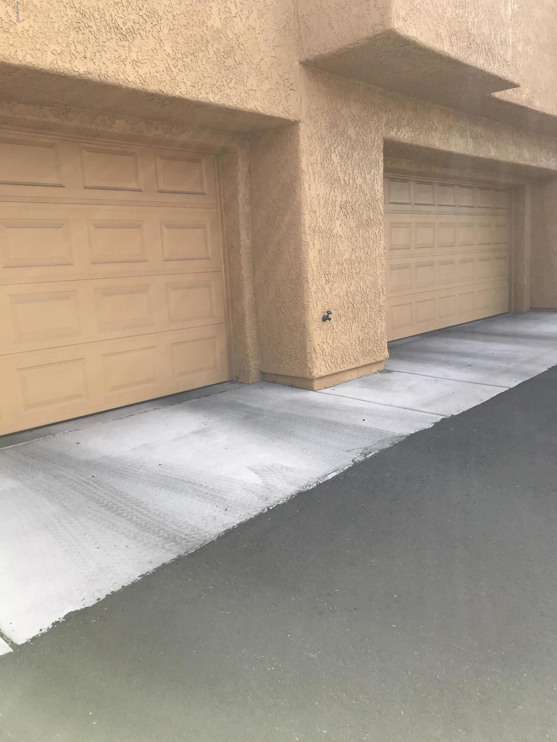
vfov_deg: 63.4
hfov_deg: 49.7
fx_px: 601
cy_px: 371
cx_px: 278
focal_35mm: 28
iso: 20
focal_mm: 3.99
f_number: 1.8
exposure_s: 1/704
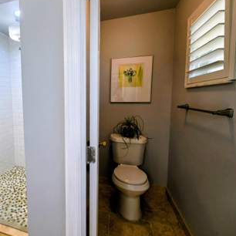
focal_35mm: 18
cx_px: 62
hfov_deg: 75.4
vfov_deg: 80.7
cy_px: 115
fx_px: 139
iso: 160
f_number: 1.9
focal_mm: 2.2
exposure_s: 1/120
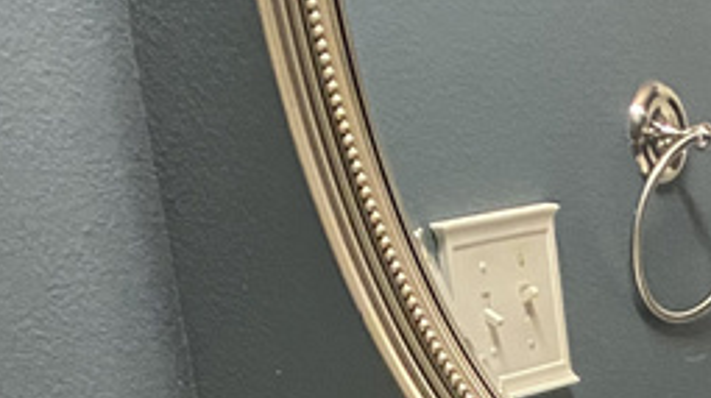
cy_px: 1403
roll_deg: +1.5
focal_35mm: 120
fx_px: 2261
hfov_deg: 16.7
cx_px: 954
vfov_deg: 7.9
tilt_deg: -31.5
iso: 500
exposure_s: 1/30
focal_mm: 4.25
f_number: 1.8
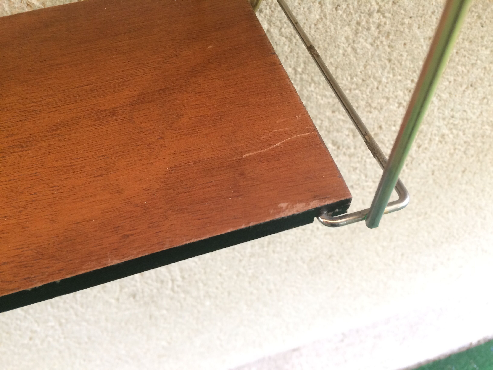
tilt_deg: -53.6
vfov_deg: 48.2
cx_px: 246
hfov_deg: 61.7
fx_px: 413
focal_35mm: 29
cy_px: 185
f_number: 2.2
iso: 50
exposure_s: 1/33
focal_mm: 4.15
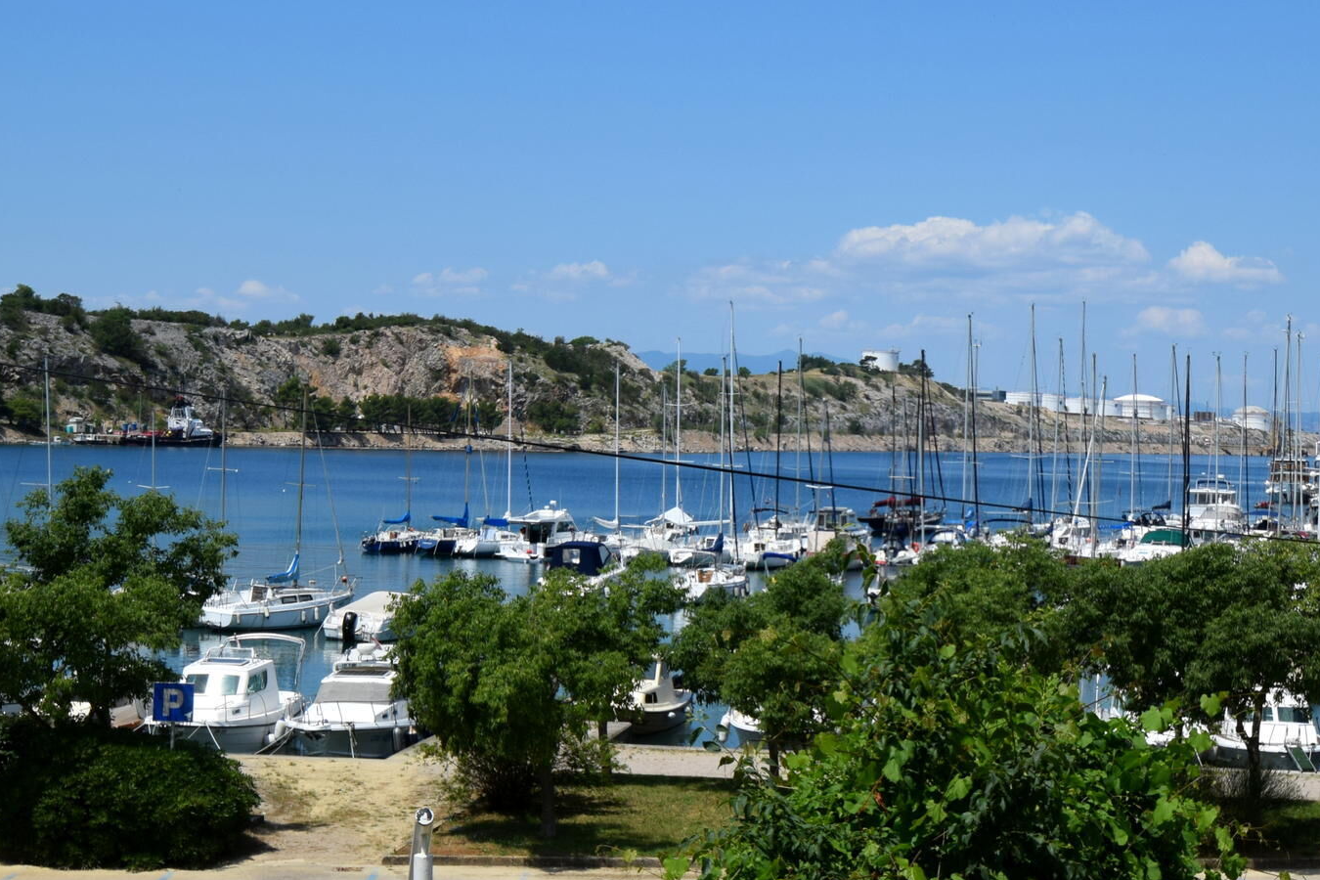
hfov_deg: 31.3
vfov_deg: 21.2
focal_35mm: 64
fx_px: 2346
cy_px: 492
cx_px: 840
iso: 200
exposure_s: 1/500
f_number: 11
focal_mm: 24
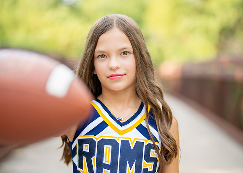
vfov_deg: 20.7
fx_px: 474
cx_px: 122
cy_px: 89
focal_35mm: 69
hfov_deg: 28.8
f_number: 1.2
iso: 100
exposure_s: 1/640
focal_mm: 50
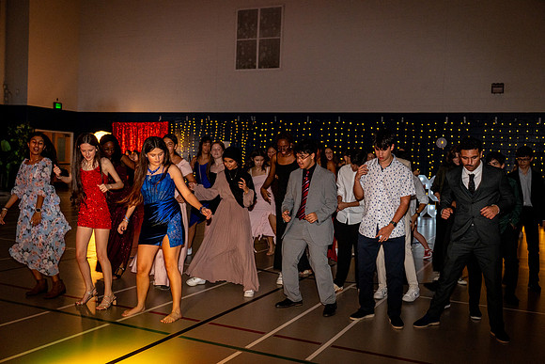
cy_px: 182
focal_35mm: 36
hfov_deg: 53.1
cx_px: 272
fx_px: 545
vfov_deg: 36.9
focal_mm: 36
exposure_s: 1/80
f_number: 4
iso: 1250
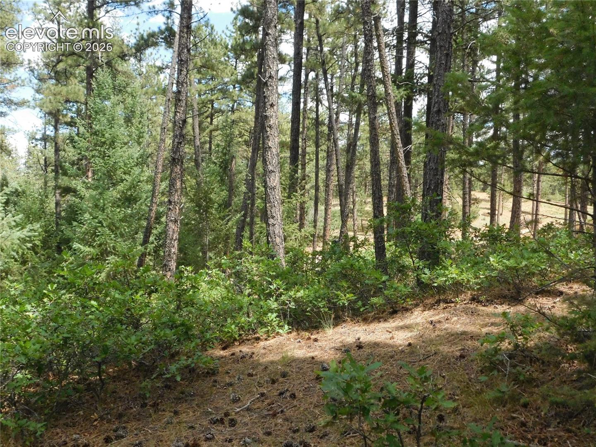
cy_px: 224
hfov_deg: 51.4
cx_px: 298
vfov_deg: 39.7
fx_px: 620
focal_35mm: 36
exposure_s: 1/640
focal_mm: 6.3
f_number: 7
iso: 800
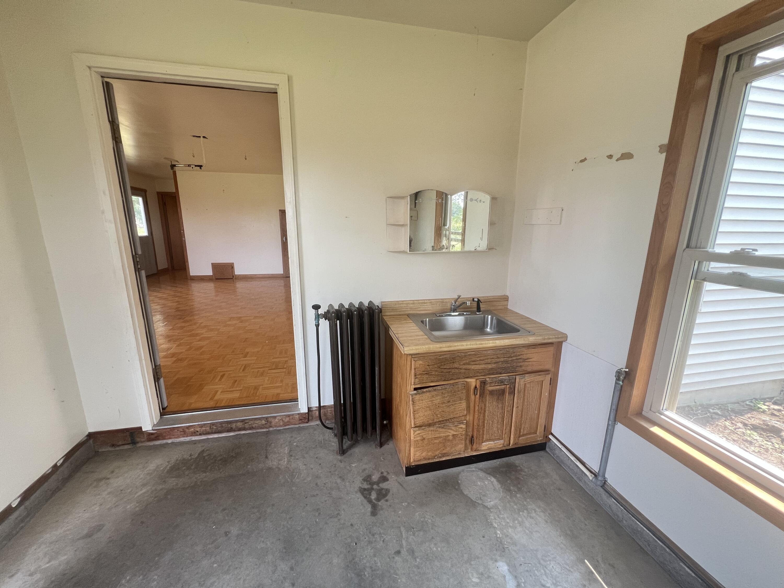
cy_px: 294
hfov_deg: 106.2
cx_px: 392
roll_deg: +0.1
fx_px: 294
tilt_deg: -12.8
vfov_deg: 89.9
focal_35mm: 13
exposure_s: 1/99
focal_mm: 1.57
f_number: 1.8
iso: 100
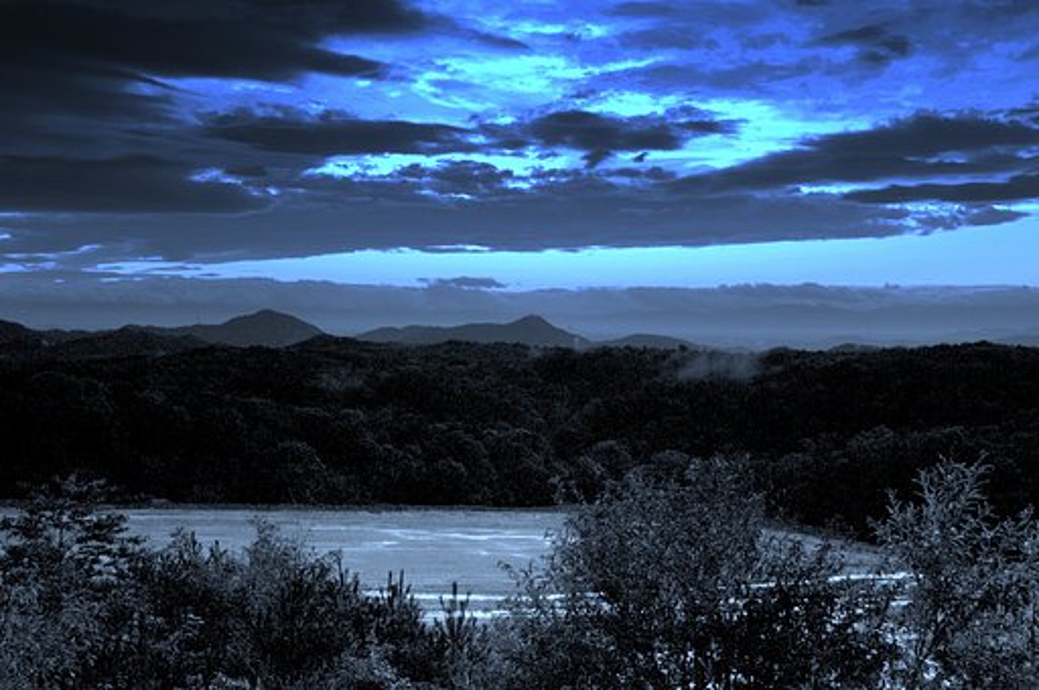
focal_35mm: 48
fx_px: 1384
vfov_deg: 28.0
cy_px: 345
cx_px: 520
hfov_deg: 41.2
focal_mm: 32
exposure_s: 1/13
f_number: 10
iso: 640
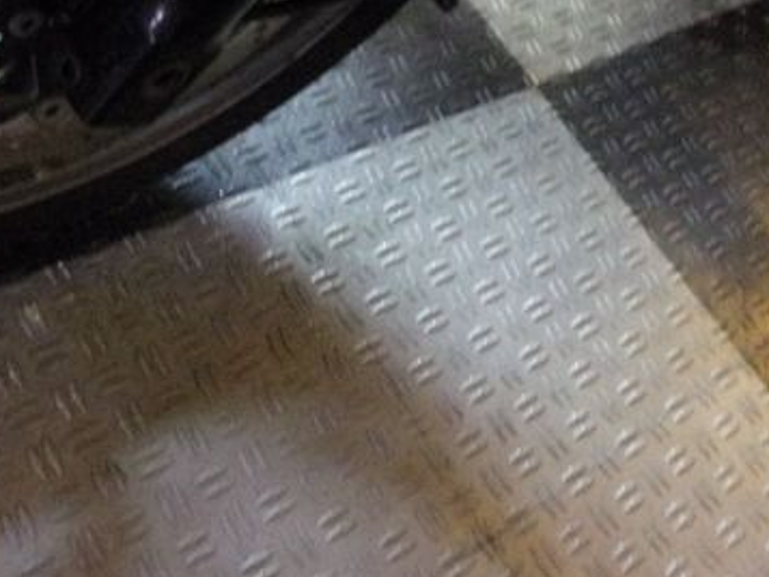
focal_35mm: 43
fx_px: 956
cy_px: 138
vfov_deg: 32.9
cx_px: 280
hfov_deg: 43.4
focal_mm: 4.3
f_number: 3.3
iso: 800
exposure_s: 1/16
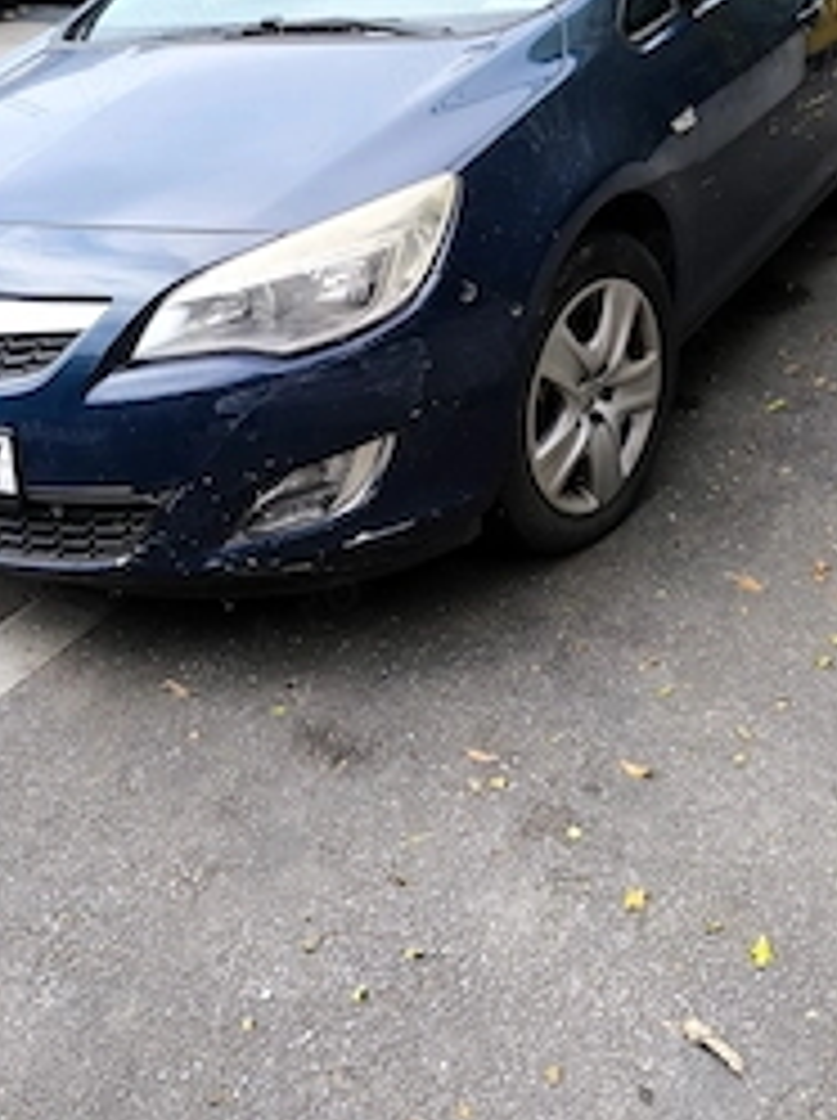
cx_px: 374
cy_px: 409
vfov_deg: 49.6
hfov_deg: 38.5
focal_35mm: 37
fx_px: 1196
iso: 50
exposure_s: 1/214
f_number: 1.65
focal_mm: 6.14
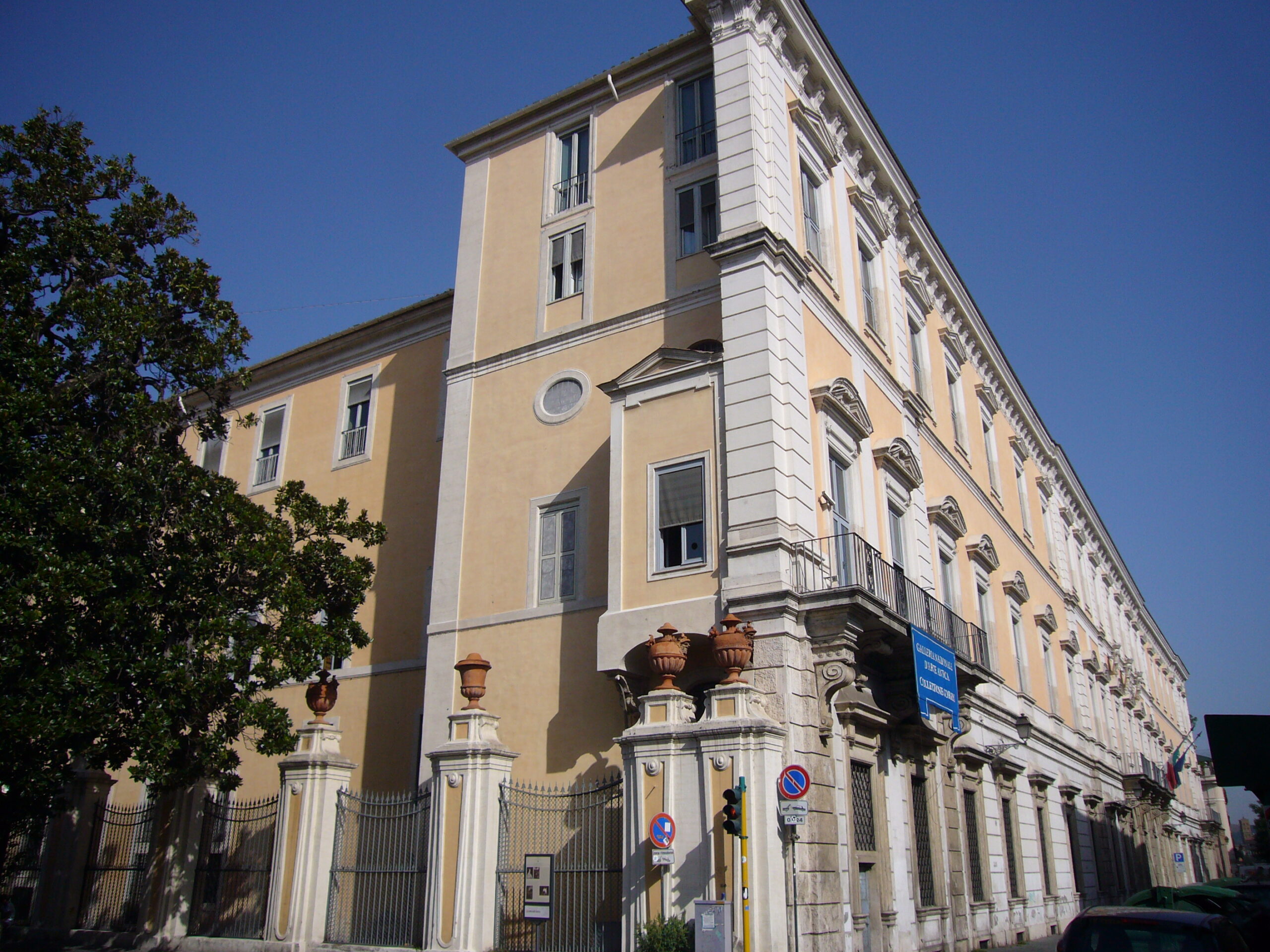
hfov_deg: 63.4
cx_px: 635
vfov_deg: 49.7
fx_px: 1027
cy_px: 476
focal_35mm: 28
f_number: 5.6
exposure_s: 1/500
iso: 80
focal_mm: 4.6
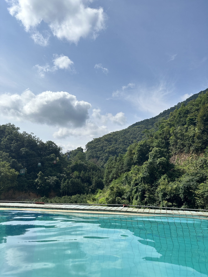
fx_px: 192
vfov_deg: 71.6
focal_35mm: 24
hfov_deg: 56.8
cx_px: 104
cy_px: 138
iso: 80
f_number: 1.78
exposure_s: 1/5525
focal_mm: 6.86
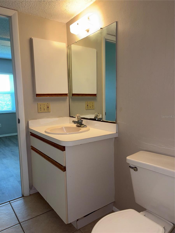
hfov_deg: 53.1
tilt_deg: -6.1
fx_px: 175
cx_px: 88
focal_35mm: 26
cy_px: 116
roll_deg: +0.7
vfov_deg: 67.3
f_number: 1.6
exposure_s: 1/20
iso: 40
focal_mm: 5.96
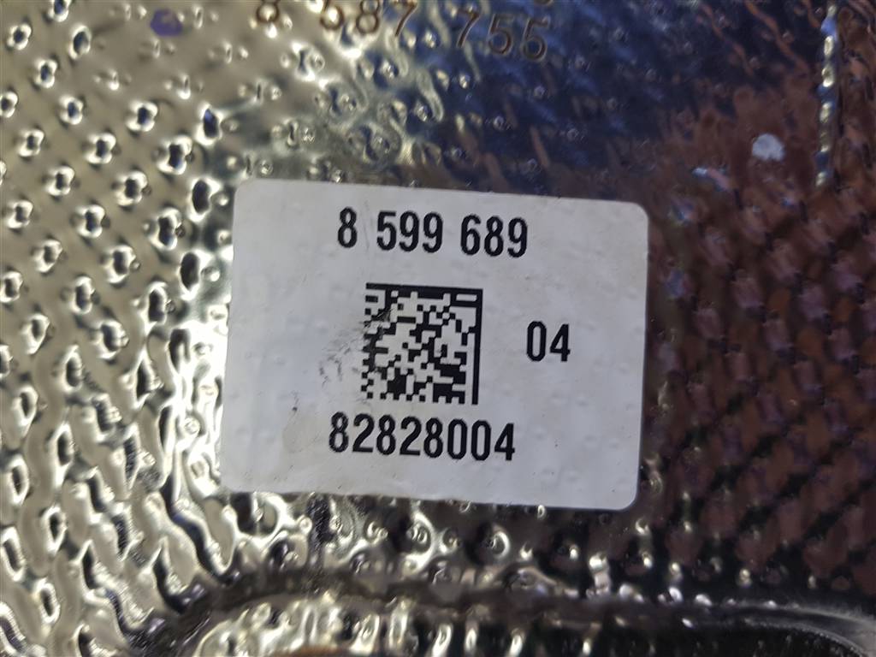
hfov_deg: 67.3
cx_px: 438
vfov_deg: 53.1
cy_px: 328
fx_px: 658
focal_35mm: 26
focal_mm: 4.2
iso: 50
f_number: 1.7
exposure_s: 1/100
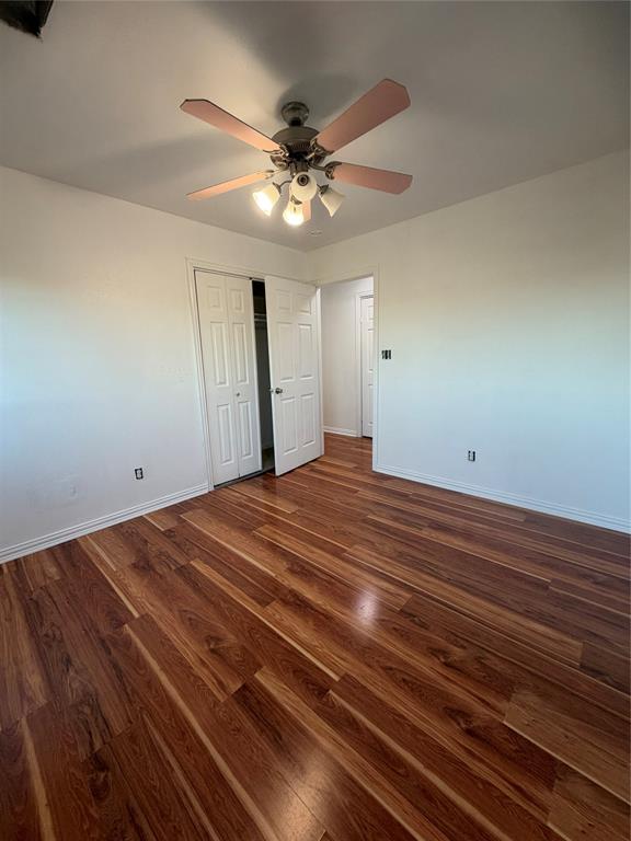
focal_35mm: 14
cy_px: 420
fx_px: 340
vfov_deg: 102.1
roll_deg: +1.6
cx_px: 316
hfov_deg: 85.7
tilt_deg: -10.6
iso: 250
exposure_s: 1/120
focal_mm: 2.22
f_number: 2.2
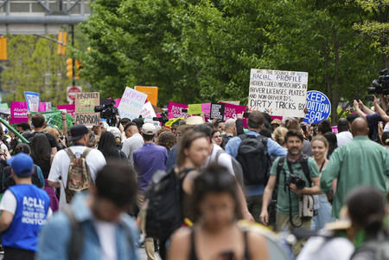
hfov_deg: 5.4
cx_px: 194
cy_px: 130
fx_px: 4127
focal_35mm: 382
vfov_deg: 3.6
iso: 400
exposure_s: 1/500
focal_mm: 382
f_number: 7.1
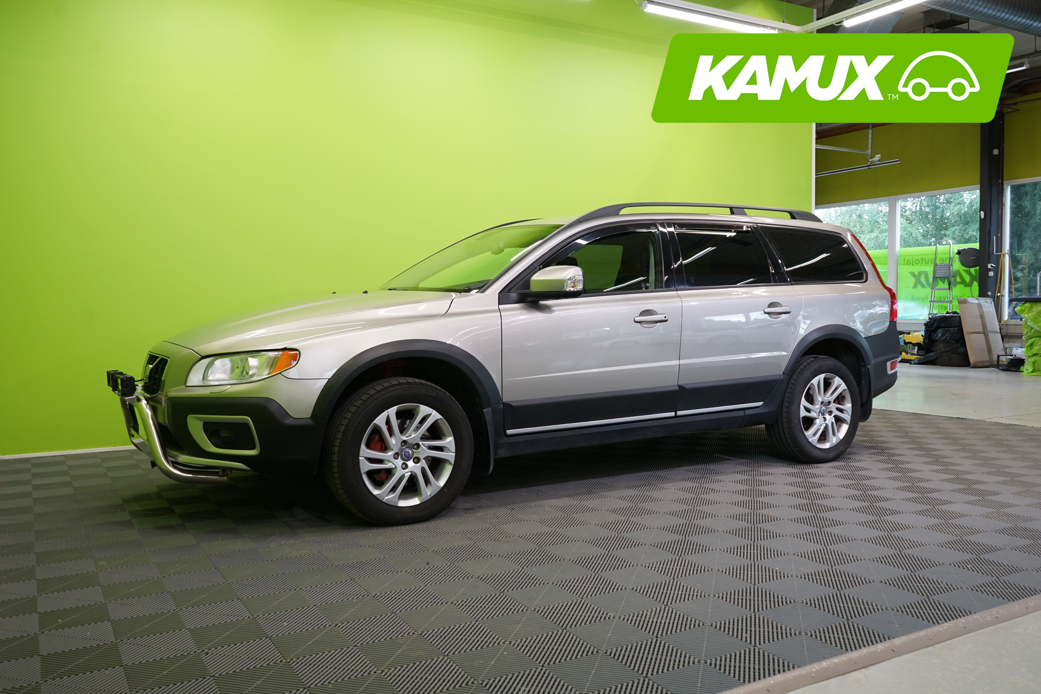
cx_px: 520
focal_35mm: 29
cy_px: 347
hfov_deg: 63.7
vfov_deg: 45.0
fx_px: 839
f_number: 6.3
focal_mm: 29
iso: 640
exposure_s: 1/30
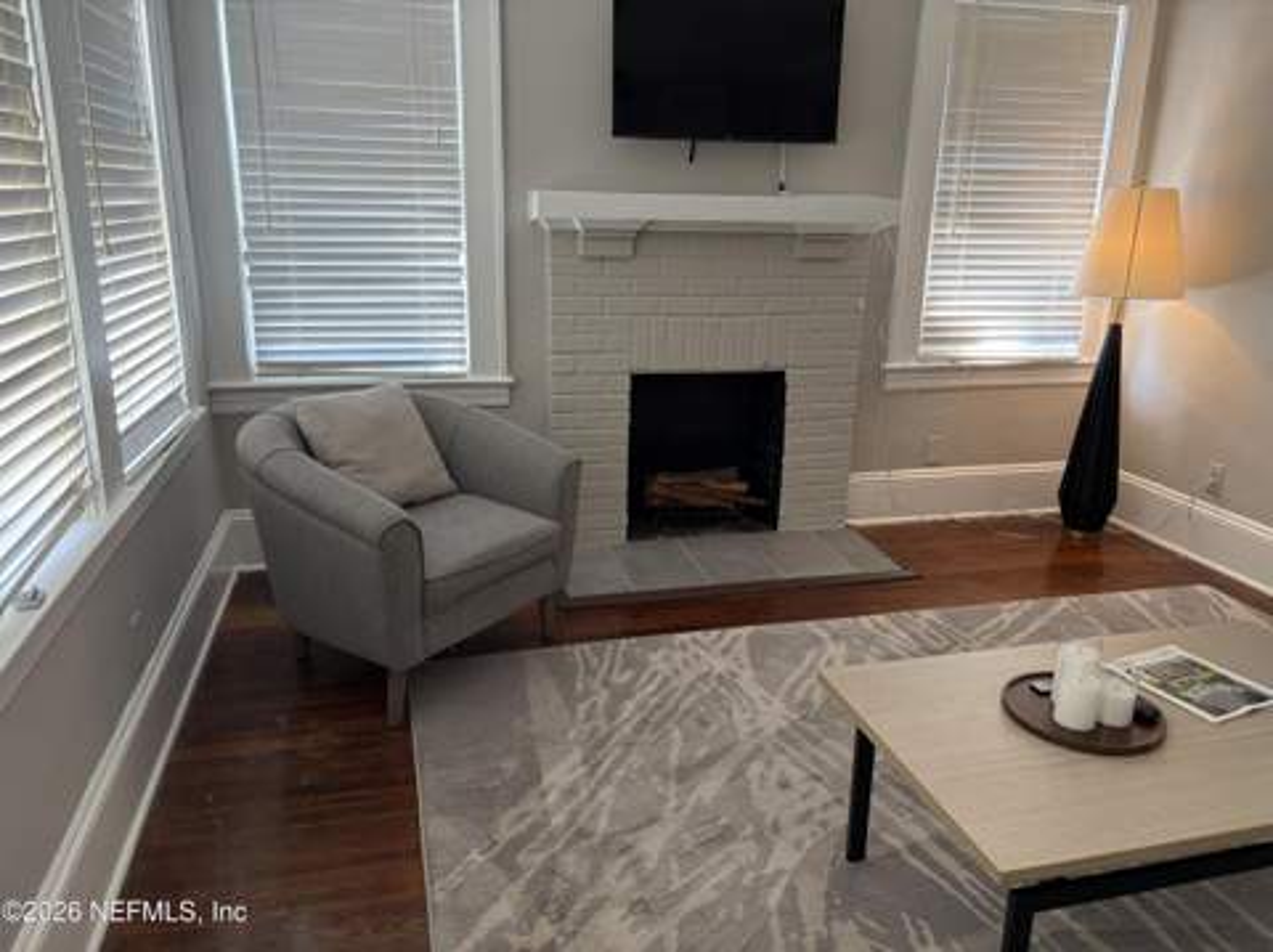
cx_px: 636
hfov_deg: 67.4
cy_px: 476
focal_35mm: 26
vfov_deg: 53.0
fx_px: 955
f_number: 1.6
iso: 125
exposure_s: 1/81
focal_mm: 5.96
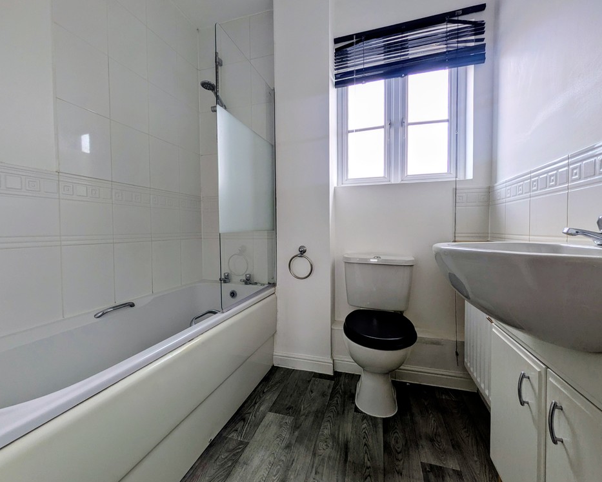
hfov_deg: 96.8
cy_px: 238
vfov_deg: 84.1
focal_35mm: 15
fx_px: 267
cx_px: 294
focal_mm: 1.83
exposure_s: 1/167
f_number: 2.2
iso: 54
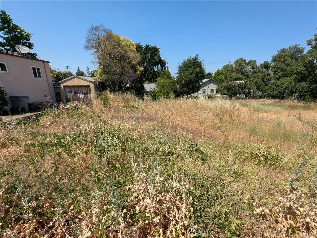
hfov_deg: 94.5
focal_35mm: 16
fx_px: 147
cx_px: 158
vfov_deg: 78.1
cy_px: 119
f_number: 2.2
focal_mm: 2.22
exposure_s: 1/1139
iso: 43
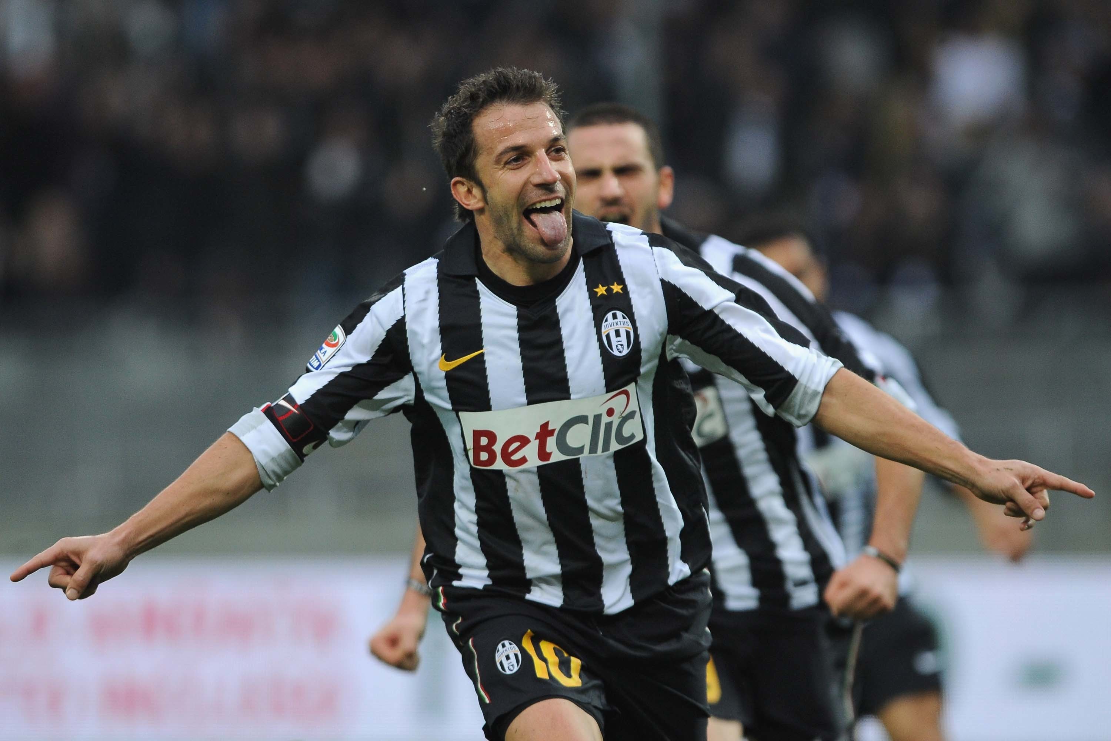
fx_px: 12961
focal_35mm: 420
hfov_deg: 4.9
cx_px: 556
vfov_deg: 3.3
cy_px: 370
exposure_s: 1/1000
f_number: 4
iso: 1600
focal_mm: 420
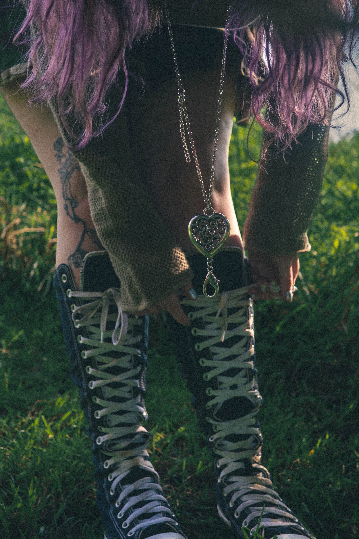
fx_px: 703
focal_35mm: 47
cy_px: 282
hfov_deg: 28.6
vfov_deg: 41.9
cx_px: 169
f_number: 4
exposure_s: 1/250
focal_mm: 26
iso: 200
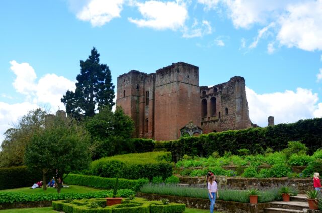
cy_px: 106
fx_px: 321
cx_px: 161
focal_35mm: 36
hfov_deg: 53.3
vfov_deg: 36.7
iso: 200
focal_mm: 24
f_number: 11
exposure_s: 1/200
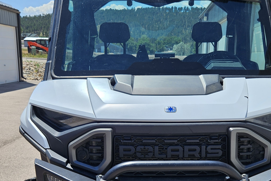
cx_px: 157
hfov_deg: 41.8
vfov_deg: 28.0
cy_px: 145
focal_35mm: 47
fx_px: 354
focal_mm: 5.4
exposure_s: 1/2027
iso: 25
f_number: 1.8
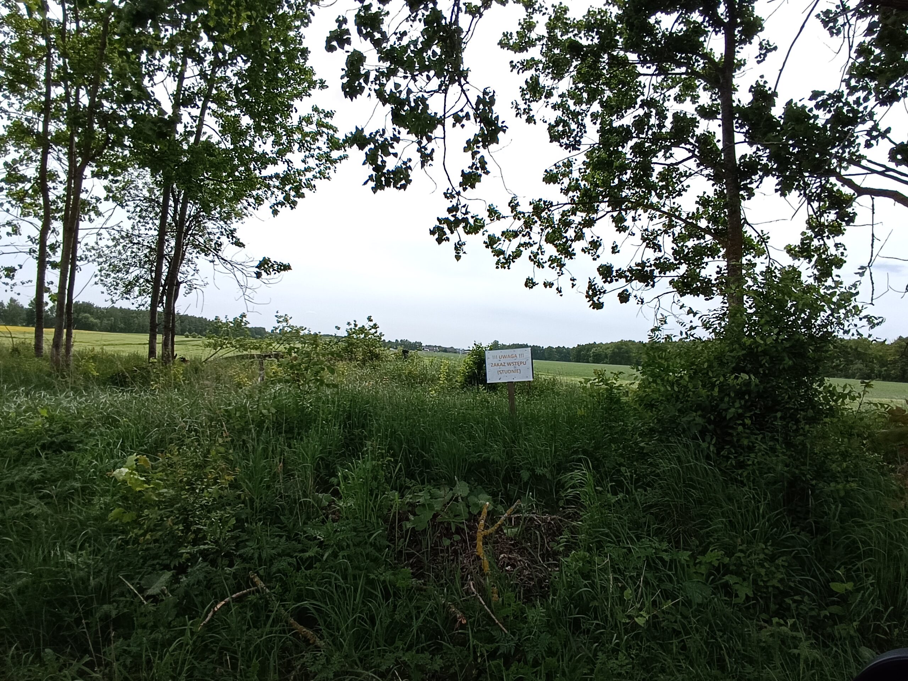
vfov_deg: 78.1
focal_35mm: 16
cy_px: 340
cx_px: 454
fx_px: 420
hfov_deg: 94.5
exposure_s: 1/1332
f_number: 2.2
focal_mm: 1.66
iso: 53
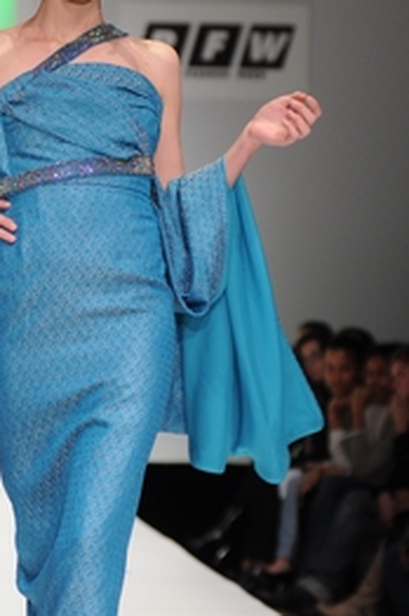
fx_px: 4066
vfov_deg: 8.7
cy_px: 339
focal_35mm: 238
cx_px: 170
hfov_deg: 5.8
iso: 640
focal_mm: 80
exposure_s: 1/160
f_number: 3.2
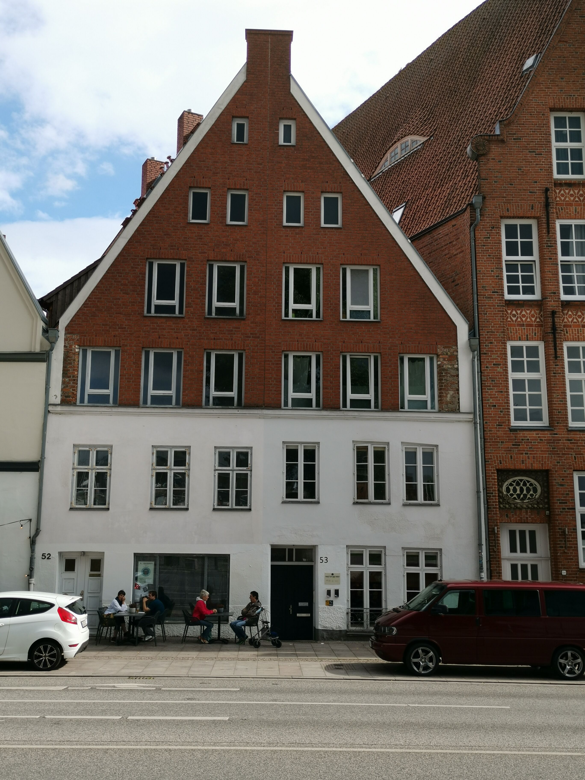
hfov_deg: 39.7
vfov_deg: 51.4
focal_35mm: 36
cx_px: 292
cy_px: 390
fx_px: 811
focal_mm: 5.58
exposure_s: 1/1701
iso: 50
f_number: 1.8
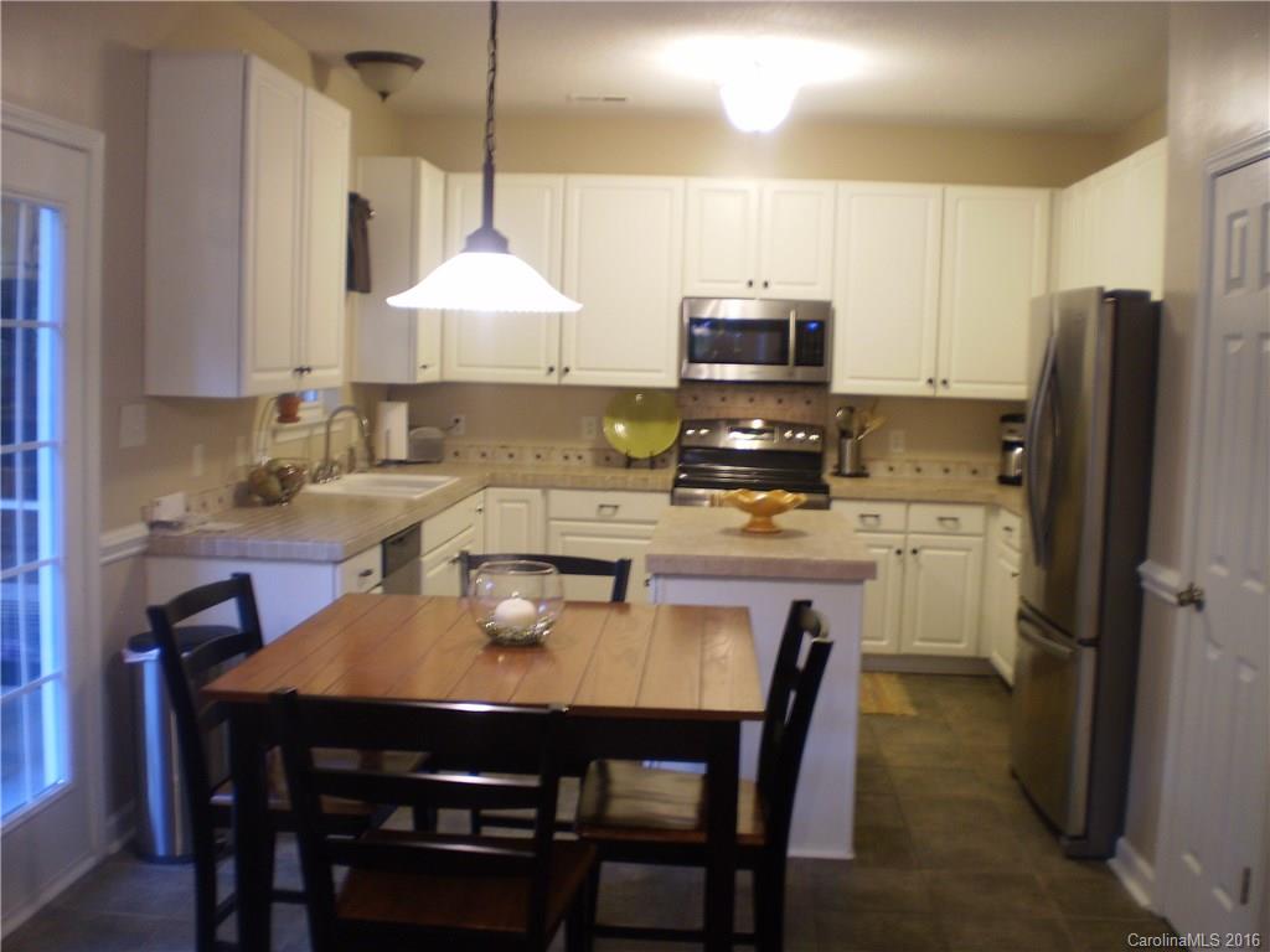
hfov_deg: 51.4
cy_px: 476
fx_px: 1321
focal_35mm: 36
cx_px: 635
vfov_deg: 39.7
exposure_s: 1/6
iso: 125
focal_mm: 6.3
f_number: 3.1
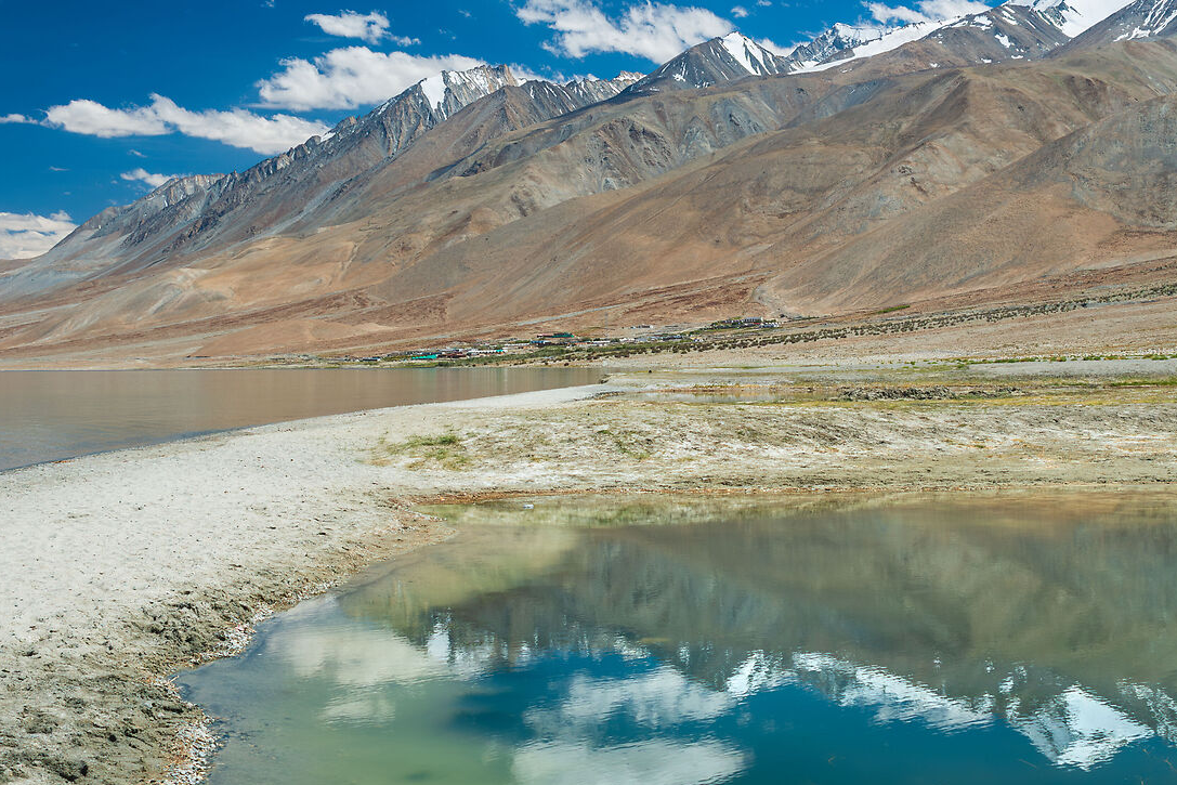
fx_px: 1733
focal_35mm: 53
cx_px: 681
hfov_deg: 37.4
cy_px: 400
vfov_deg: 25.5
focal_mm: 24
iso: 100
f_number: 8
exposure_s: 1/125
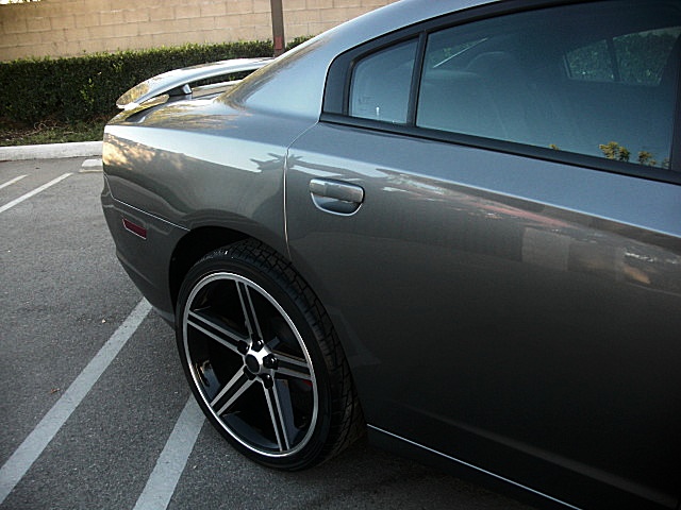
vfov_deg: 39.7
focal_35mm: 36
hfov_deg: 51.4
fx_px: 708
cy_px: 255
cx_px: 340
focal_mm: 6.3
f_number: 2.8
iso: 100
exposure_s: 1/100
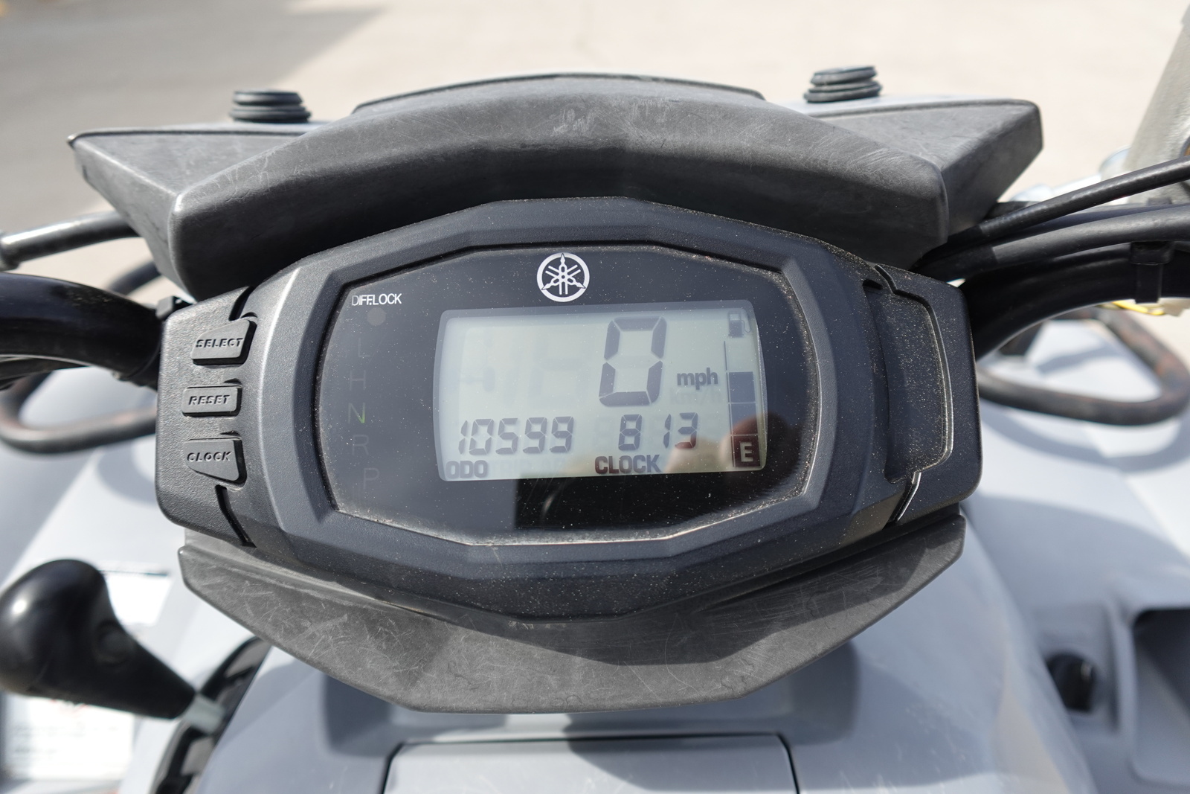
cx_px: 595
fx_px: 661
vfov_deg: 61.9
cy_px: 397
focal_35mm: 20
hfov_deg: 84.0
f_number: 2
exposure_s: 1/1250
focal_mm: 7.6
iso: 125
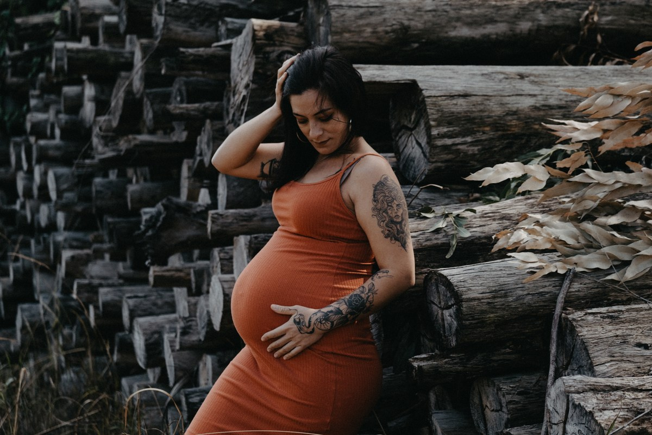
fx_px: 1515
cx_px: 326
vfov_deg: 16.3
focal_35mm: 84
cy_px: 218
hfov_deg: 24.3
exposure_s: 1/500
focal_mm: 54.1
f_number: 2.8
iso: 250
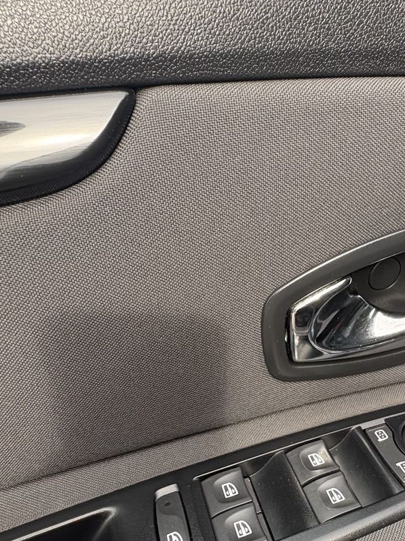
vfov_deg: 59.3
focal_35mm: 30
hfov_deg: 46.0
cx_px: 271
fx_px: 468
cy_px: 336
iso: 50
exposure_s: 1/168
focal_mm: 2.22
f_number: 2.2
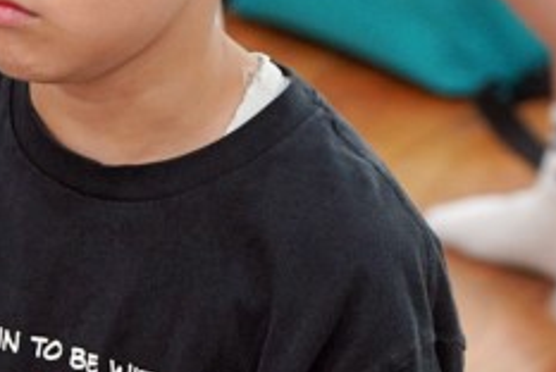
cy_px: 57
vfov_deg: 4.3
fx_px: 5010
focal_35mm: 324
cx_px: 72
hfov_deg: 6.3
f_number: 4
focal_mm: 84
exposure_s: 1/160
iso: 2000
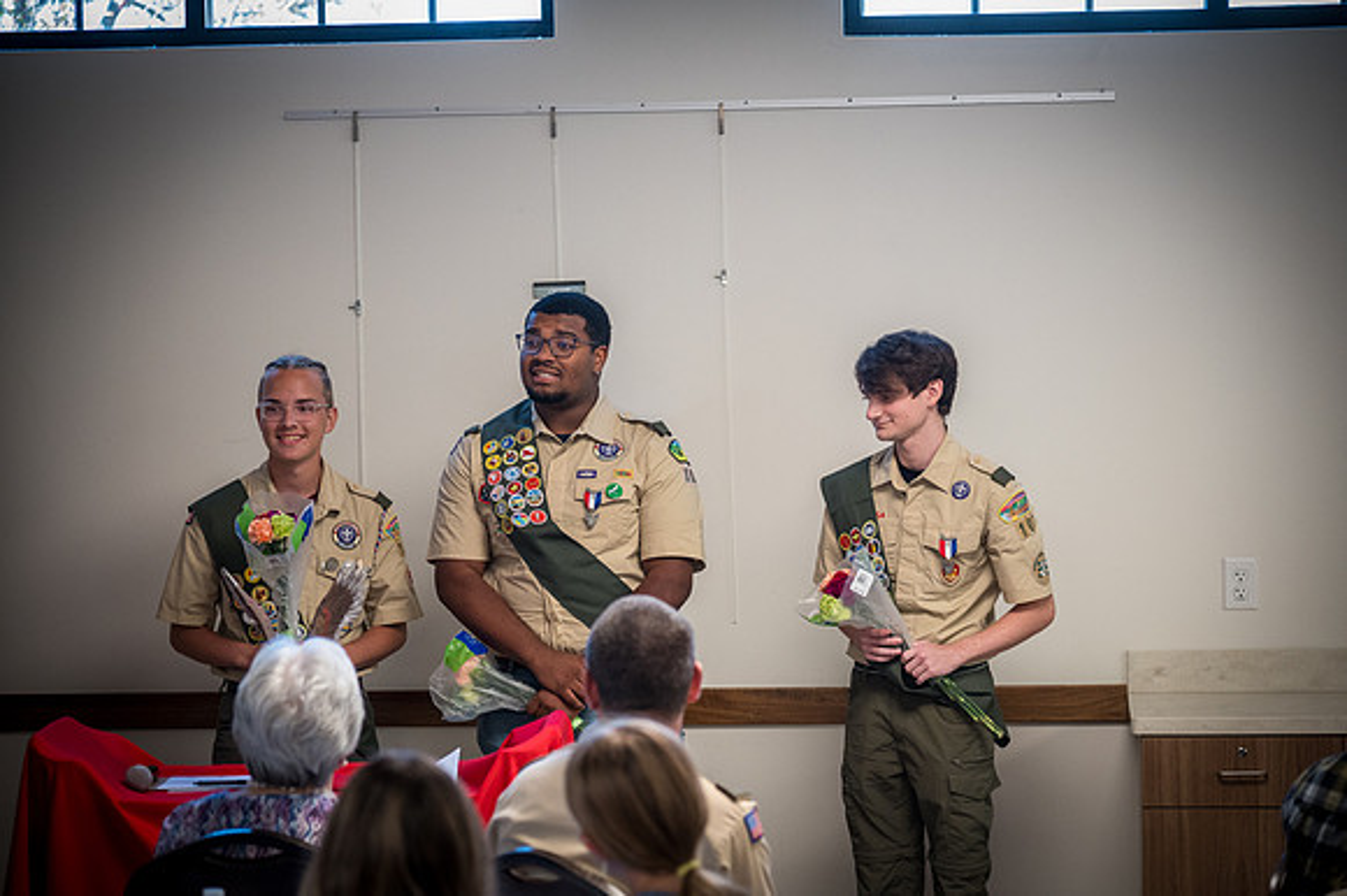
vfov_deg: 13.0
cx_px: 674
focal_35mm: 105
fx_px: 3926
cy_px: 448
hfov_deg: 19.5
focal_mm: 105
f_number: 4
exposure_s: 1/125
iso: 2800
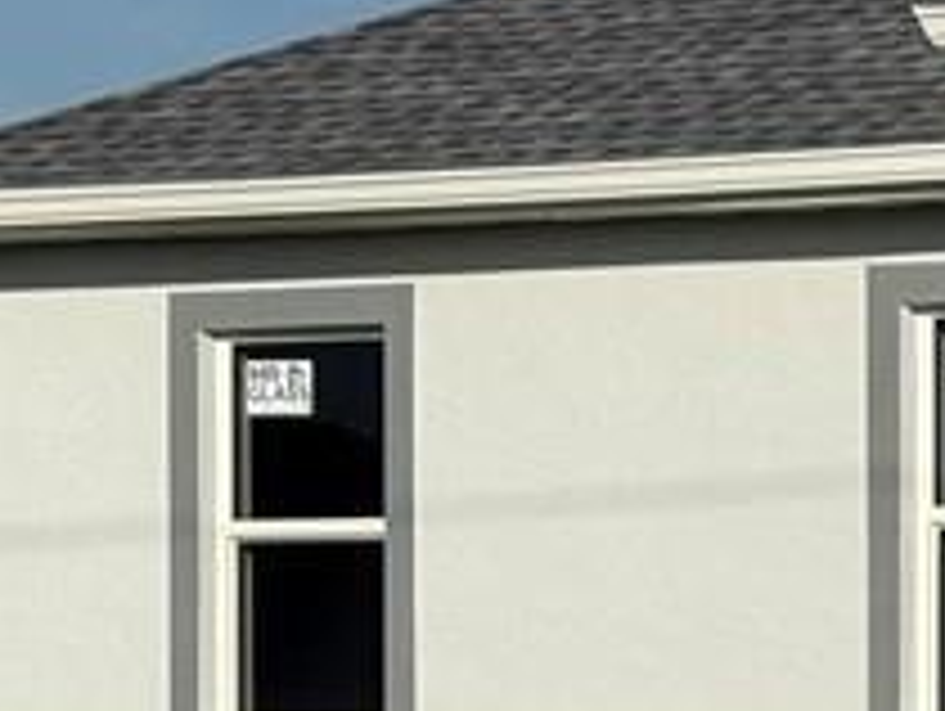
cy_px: 752
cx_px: 2012
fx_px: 6395
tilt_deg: -0.1
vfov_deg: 6.3
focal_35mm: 234
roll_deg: -0.3
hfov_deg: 8.0
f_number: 1.78
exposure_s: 1/11364
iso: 50
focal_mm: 6.76
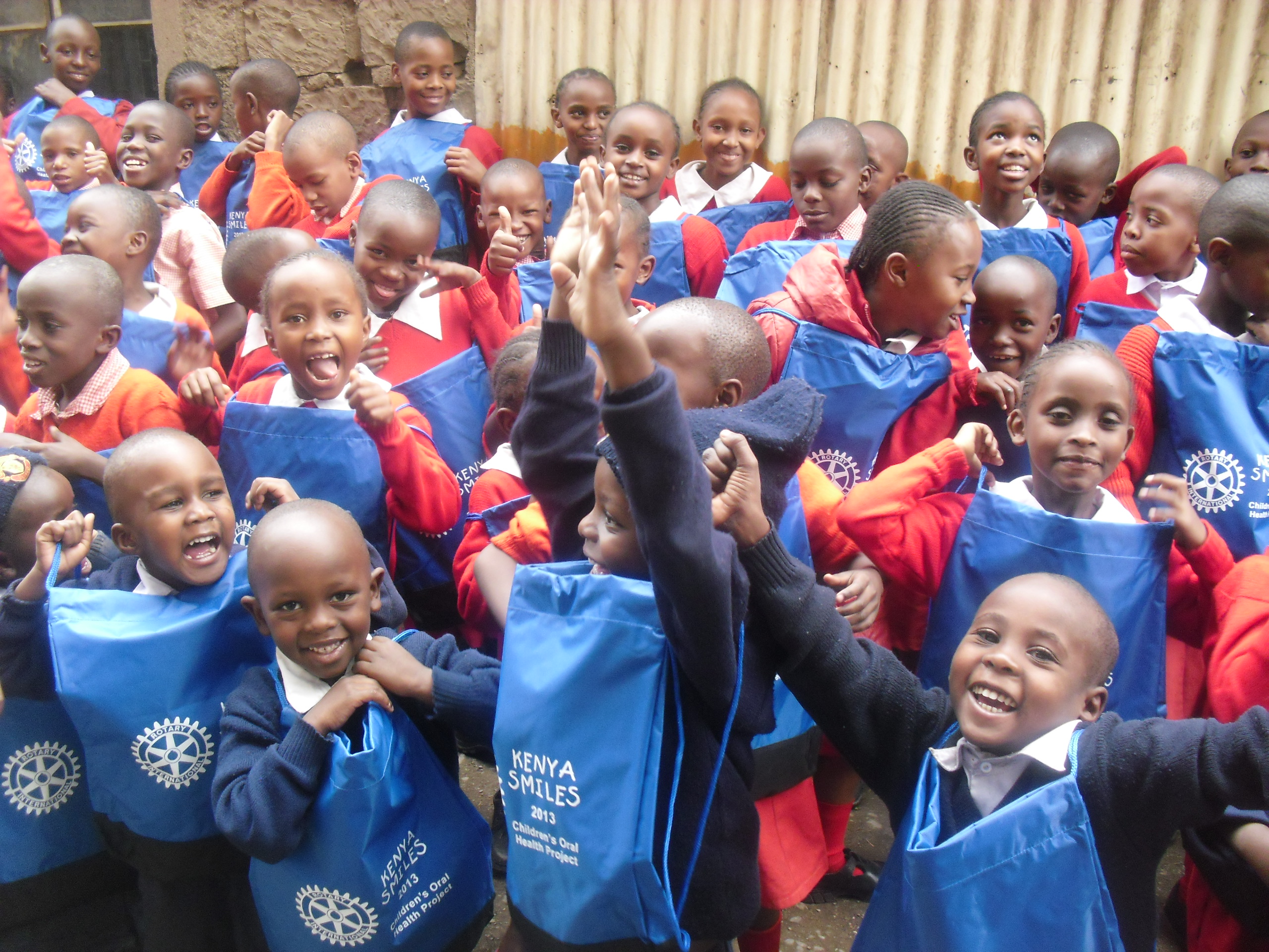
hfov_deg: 51.4
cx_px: 634
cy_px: 476
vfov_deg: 39.7
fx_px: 1320
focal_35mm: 36
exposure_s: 1/80
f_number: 3.1
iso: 200
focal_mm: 6.3
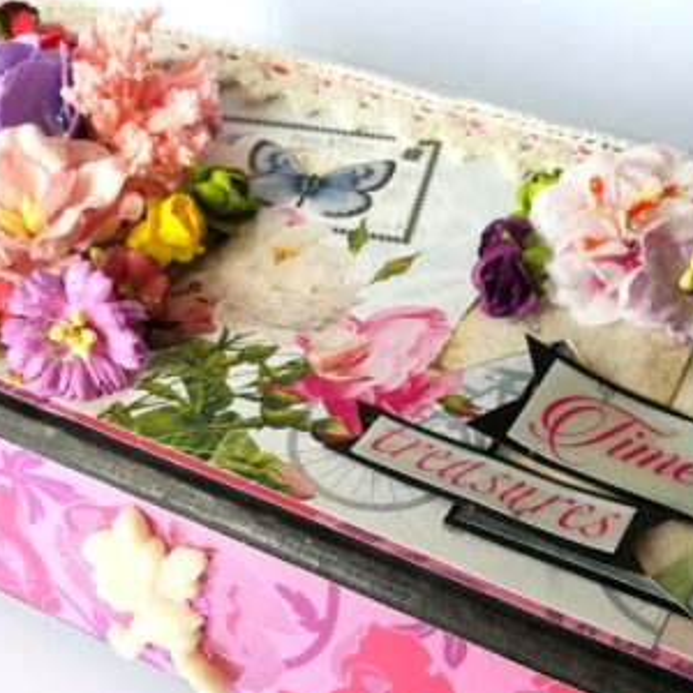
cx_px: 383
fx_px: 1042
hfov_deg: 36.8
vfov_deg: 36.4
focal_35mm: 46
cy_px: 471
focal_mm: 3.83
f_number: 2.2
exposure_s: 1/50
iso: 64
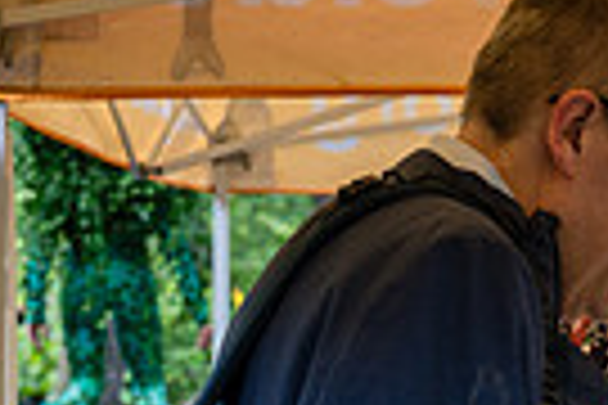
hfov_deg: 10.0
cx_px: 1063
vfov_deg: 6.9
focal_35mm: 195
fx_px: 3293
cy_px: 652
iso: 800
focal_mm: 43
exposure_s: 1/200
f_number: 4
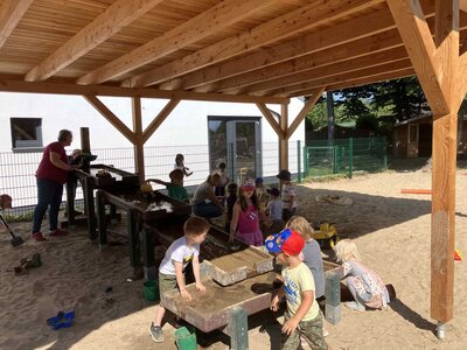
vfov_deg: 49.7
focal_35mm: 28
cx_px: 234
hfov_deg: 63.4
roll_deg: +2.1
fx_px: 378
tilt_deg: -6.4
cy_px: 175
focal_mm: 3.99
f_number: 1.8
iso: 32
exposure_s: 1/1946
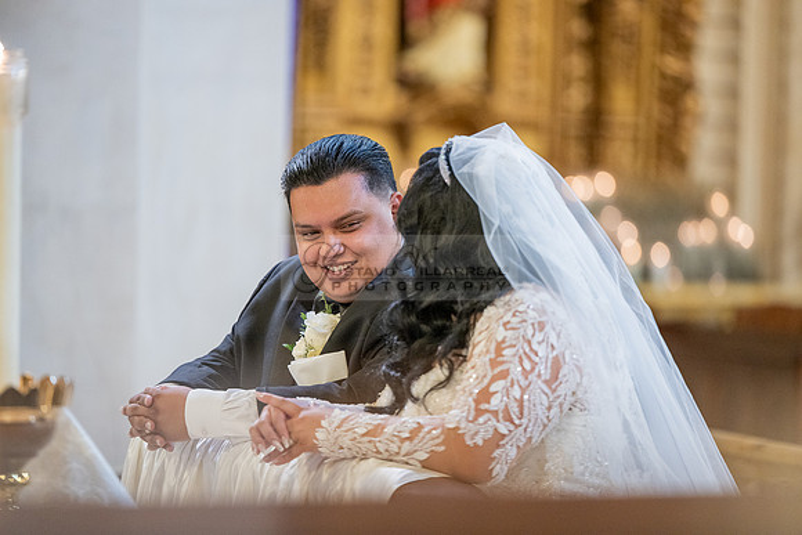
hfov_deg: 10.3
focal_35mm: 200
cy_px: 268
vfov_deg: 6.9
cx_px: 401
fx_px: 4456
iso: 2000
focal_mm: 200
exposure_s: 1/100
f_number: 2.8
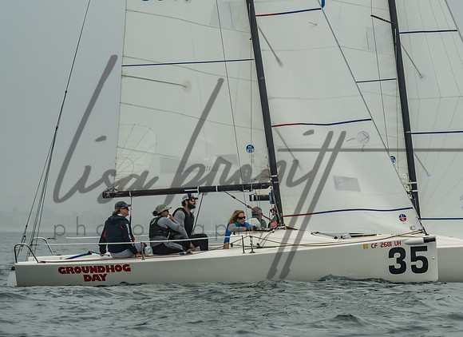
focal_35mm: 242
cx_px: 306
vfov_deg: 6.0
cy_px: 133
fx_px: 3202
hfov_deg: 8.3
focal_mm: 165
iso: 800
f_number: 9
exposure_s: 1/2000
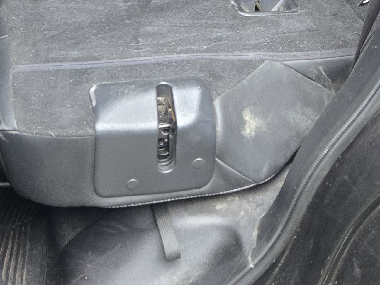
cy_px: -122
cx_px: 206
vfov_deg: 18.7
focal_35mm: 71
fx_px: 779
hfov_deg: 27.4
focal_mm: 5.4
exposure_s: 1/120
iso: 320
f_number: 1.8
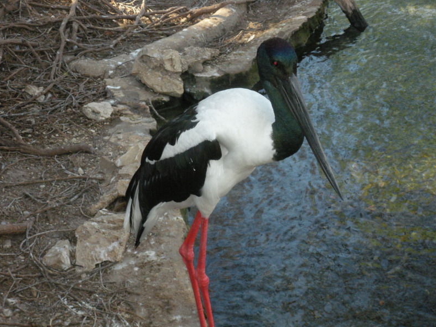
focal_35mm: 101
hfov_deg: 19.4
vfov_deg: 14.6
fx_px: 1272
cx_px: 217
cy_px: 162
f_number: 5
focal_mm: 17.4
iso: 325
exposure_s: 1/133
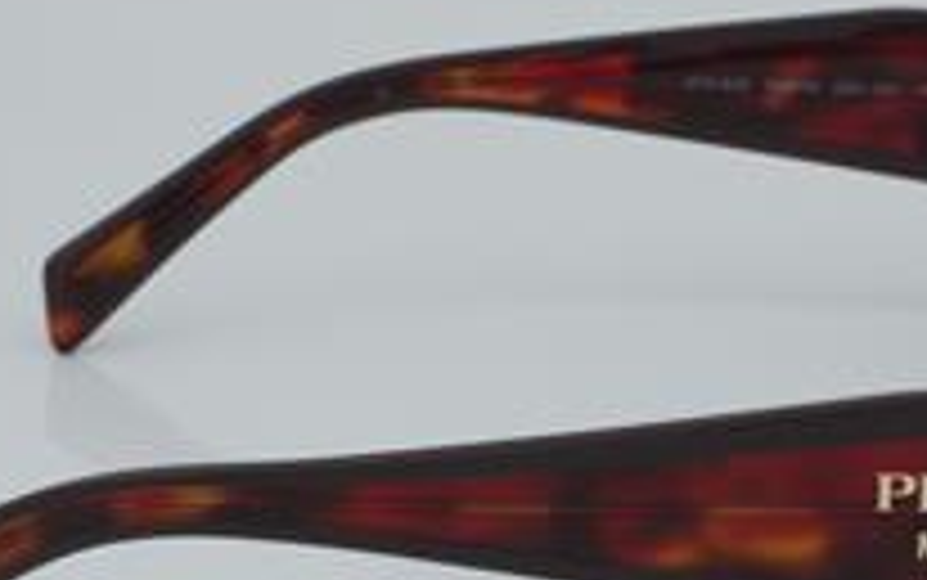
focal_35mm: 148
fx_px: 3741
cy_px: 387
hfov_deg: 14.1
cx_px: 621
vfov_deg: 8.9
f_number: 32
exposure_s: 1/4
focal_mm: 50
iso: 100
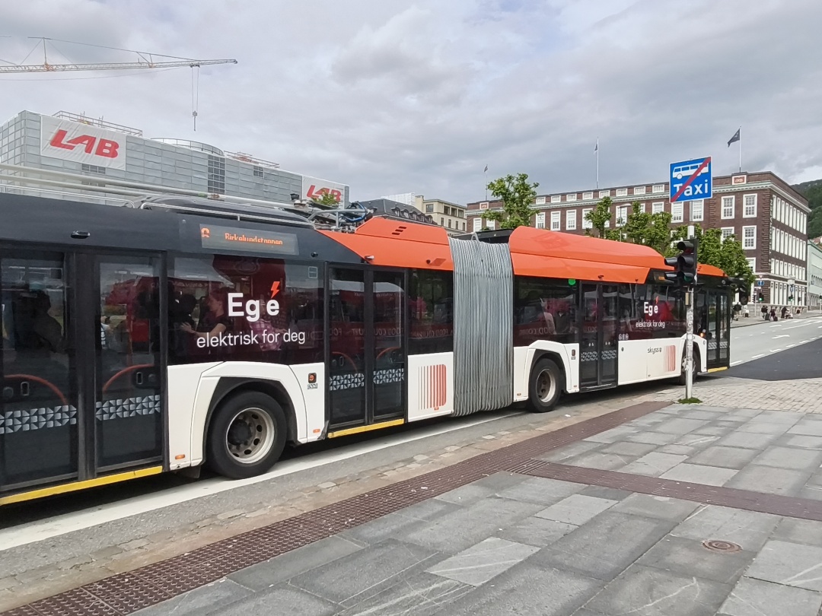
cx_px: 411
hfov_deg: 71.6
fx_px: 570
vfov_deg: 56.8
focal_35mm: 24
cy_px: 308
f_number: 2.2
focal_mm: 1.67
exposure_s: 1/2007
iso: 50
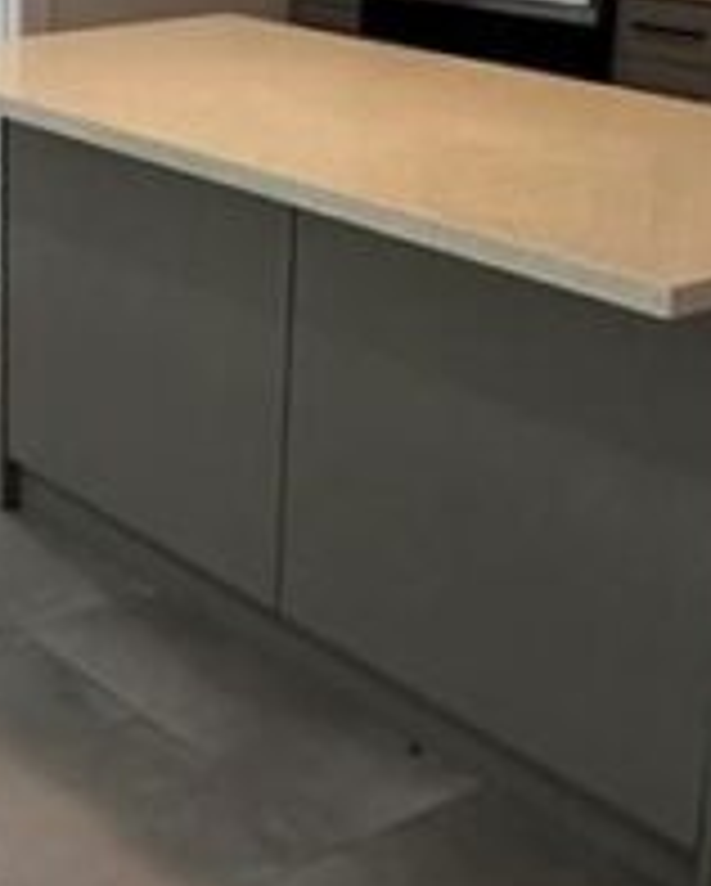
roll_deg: -0.3
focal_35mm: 71
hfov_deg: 20.4
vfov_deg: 26.3
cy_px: 189
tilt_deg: -14.1
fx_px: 1865
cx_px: -99
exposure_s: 1/60
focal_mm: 2.22
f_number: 2.2
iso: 400
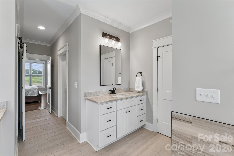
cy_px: 78
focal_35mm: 16
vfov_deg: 73.4
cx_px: 117
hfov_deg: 96.4
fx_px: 105
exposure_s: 1/6
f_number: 13
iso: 400
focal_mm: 16.1
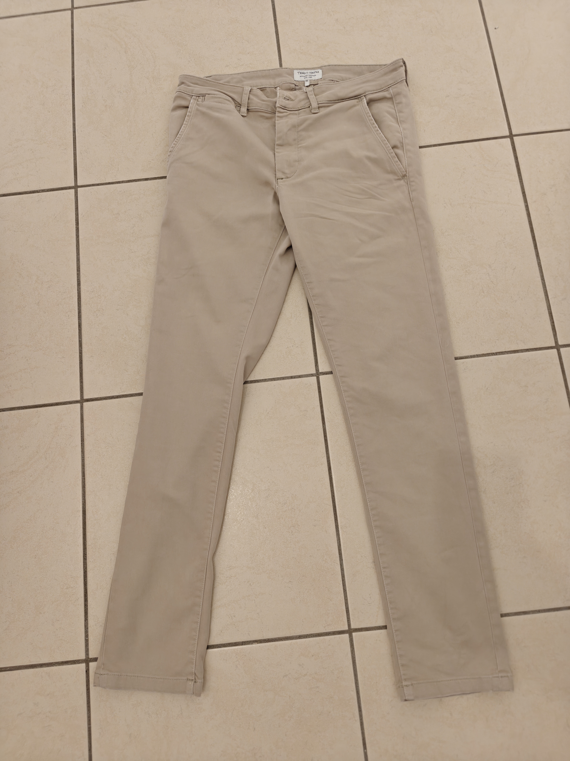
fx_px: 505
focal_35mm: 23
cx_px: 285
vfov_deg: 73.9
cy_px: 380
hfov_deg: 58.9
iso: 640
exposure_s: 1/100
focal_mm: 6.06
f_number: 1.6
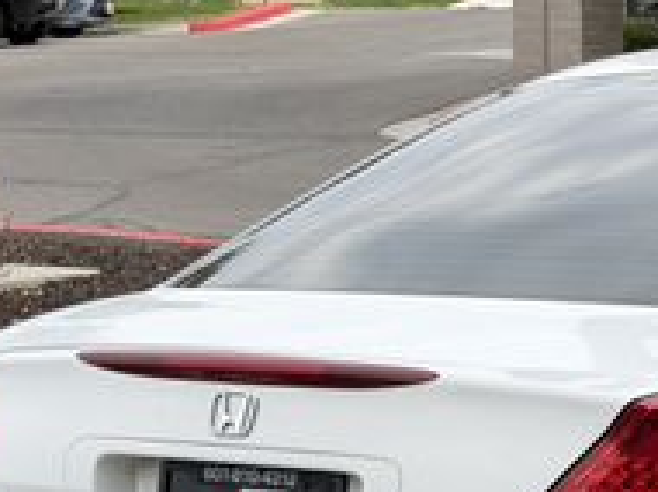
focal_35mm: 162
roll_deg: +0.0
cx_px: 734
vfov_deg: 9.1
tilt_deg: -7.8
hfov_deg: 12.0
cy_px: 426
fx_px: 3075
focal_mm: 6.76
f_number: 1.78
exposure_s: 1/2976
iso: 64
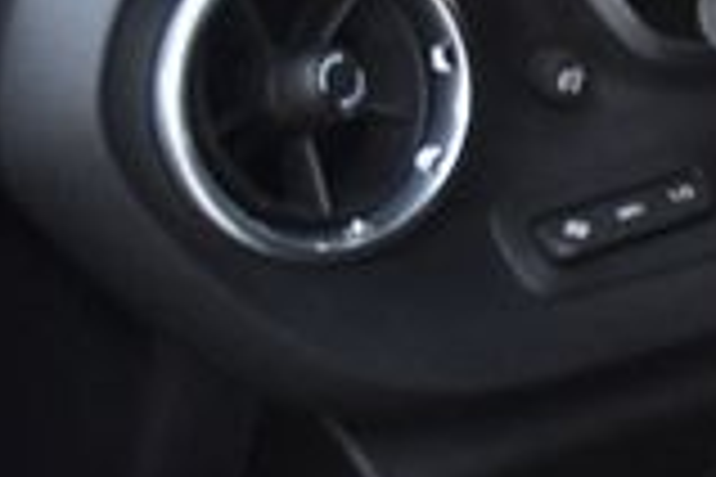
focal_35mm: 157
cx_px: 1423
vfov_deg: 8.7
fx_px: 3122
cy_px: 81
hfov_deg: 11.7
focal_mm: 26
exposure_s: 1/60
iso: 4500
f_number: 3.8
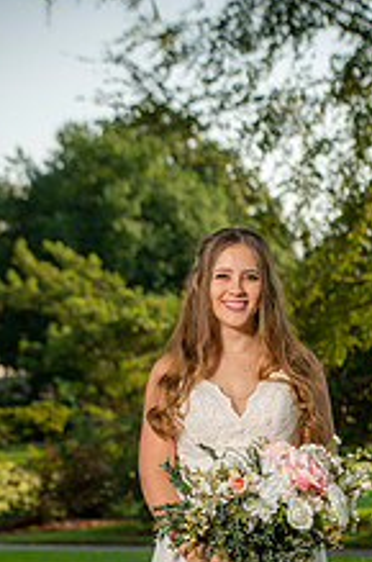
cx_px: 217
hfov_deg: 7.7
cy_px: 549
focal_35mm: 177
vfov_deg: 11.5
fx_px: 2756
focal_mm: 86
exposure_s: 1/250
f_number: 5.6
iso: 100
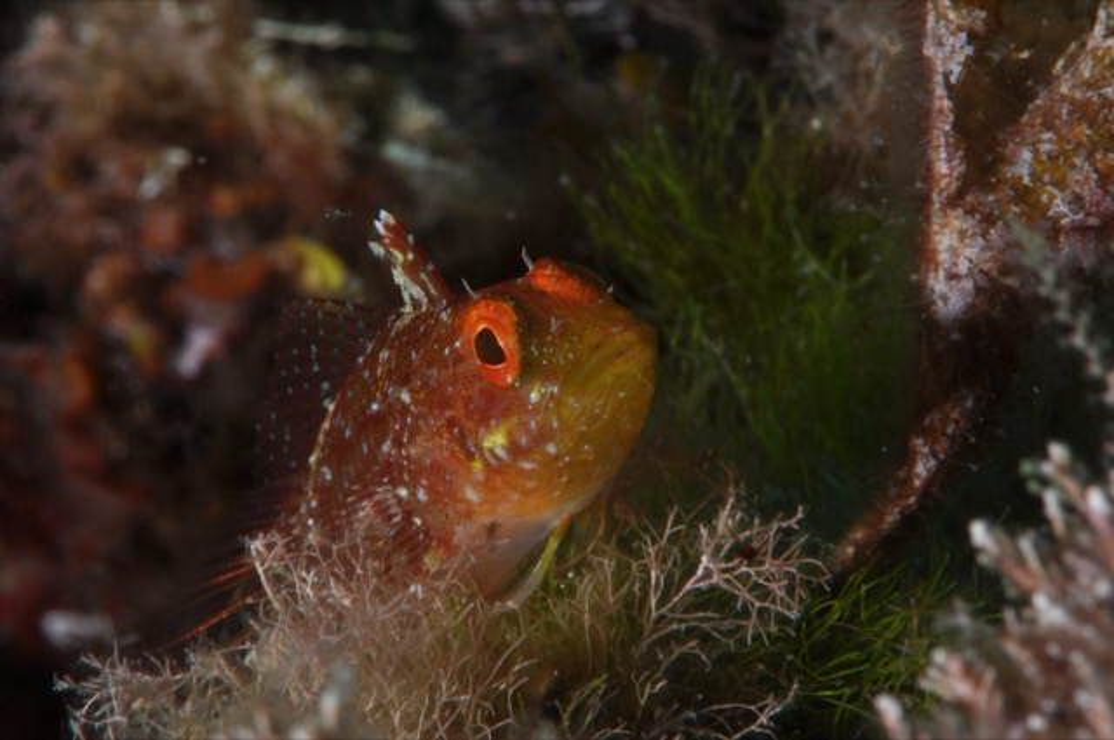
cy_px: 370
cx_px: 557
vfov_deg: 8.7
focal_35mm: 158
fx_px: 4868
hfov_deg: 13.1
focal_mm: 105
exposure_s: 1/60
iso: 200
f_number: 29
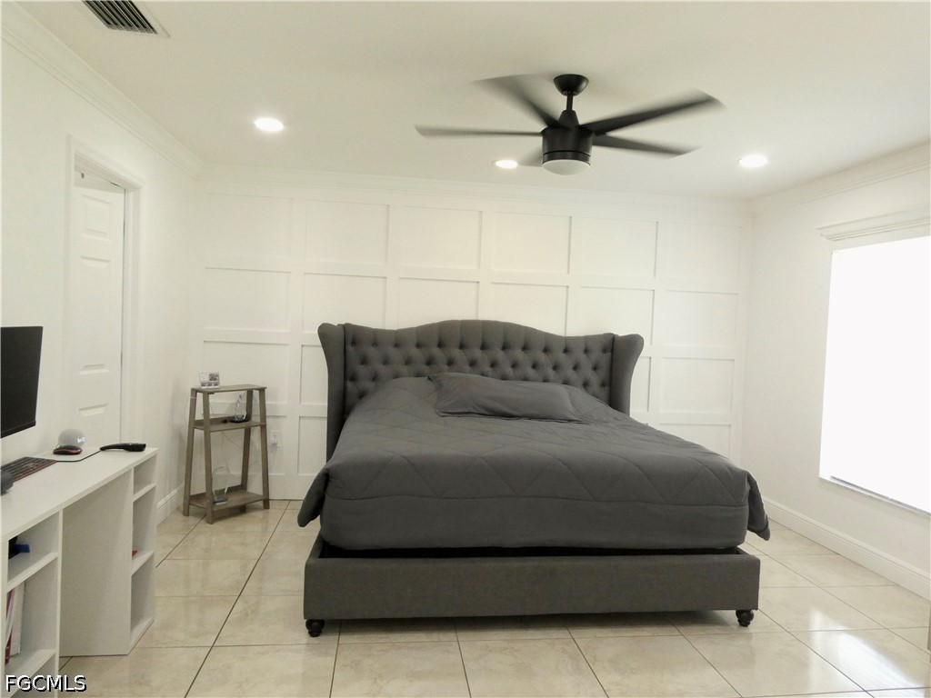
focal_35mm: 24
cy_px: 349
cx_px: 466
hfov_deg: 71.6
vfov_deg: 56.8
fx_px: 645
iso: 500
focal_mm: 4.3
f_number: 3.3
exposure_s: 1/60
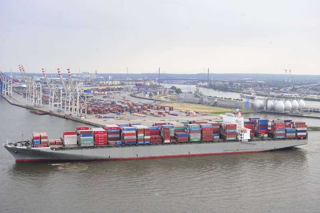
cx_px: 160
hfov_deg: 43.6
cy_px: 106
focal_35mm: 45
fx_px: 400
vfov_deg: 29.8
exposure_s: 1/250
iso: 200
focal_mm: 45
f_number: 5
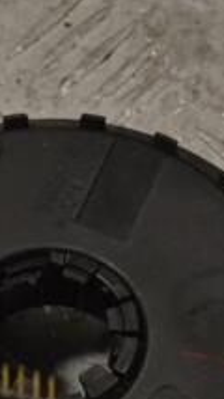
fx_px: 2149
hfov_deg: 6.0
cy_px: 308
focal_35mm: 203
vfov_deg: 10.6
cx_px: 50
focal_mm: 46
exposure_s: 1/400
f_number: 10
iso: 3200
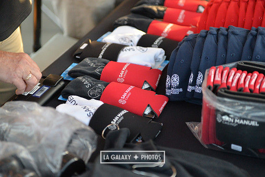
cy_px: 88
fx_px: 515
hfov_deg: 28.8
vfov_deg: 19.5
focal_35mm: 70
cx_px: 132
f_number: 2.8
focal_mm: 70
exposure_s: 1/1600
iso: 3200
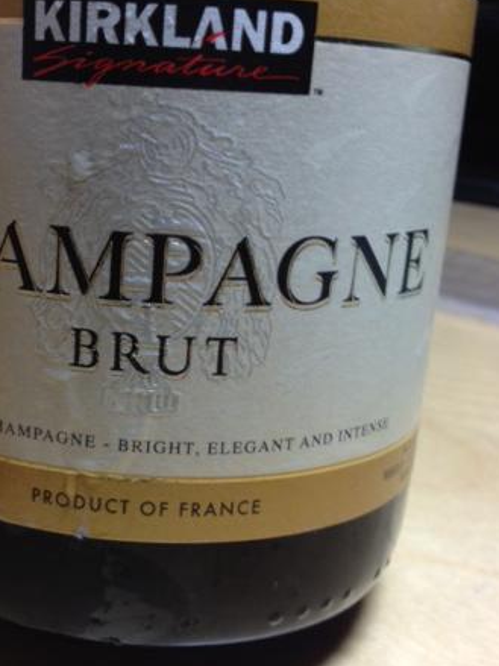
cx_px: 144
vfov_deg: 37.5
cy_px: 357
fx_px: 981
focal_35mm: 51
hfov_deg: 28.3
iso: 64
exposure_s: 1/20
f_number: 2.4
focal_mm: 4.28
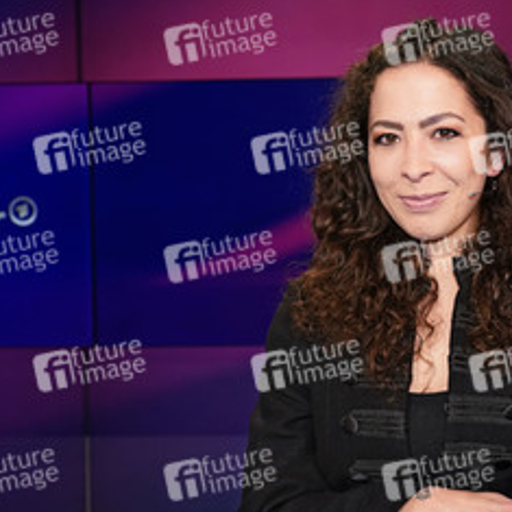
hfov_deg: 28.8
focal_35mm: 57
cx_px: 467
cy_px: 312
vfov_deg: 30.0
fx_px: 954
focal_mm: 35
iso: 1600
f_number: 4.5
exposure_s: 1/125
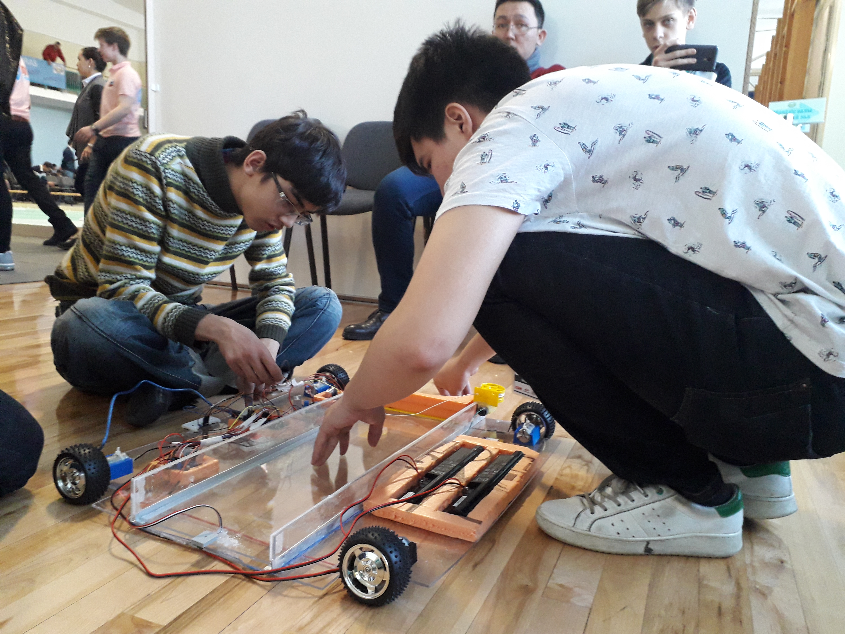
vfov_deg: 51.4
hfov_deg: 65.3
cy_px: 317
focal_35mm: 27
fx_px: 659
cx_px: 422
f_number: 1.9
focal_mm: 3.6
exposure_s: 1/50
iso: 250
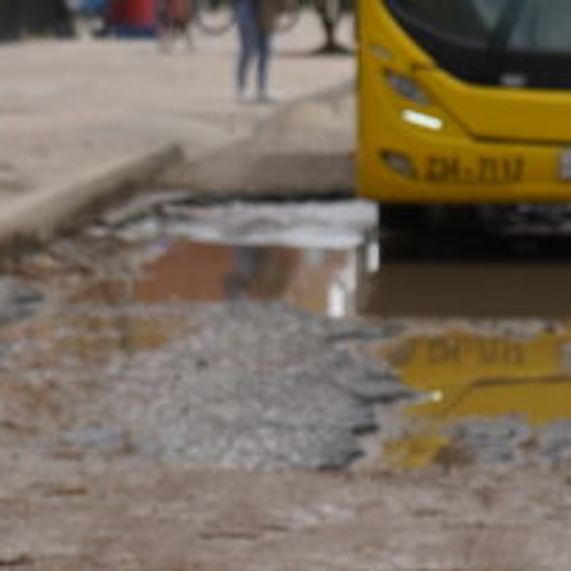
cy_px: 498
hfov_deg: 7.4
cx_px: 325
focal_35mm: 237
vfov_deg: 7.4
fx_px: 4423
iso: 100
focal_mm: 47
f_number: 4.5
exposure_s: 1/800
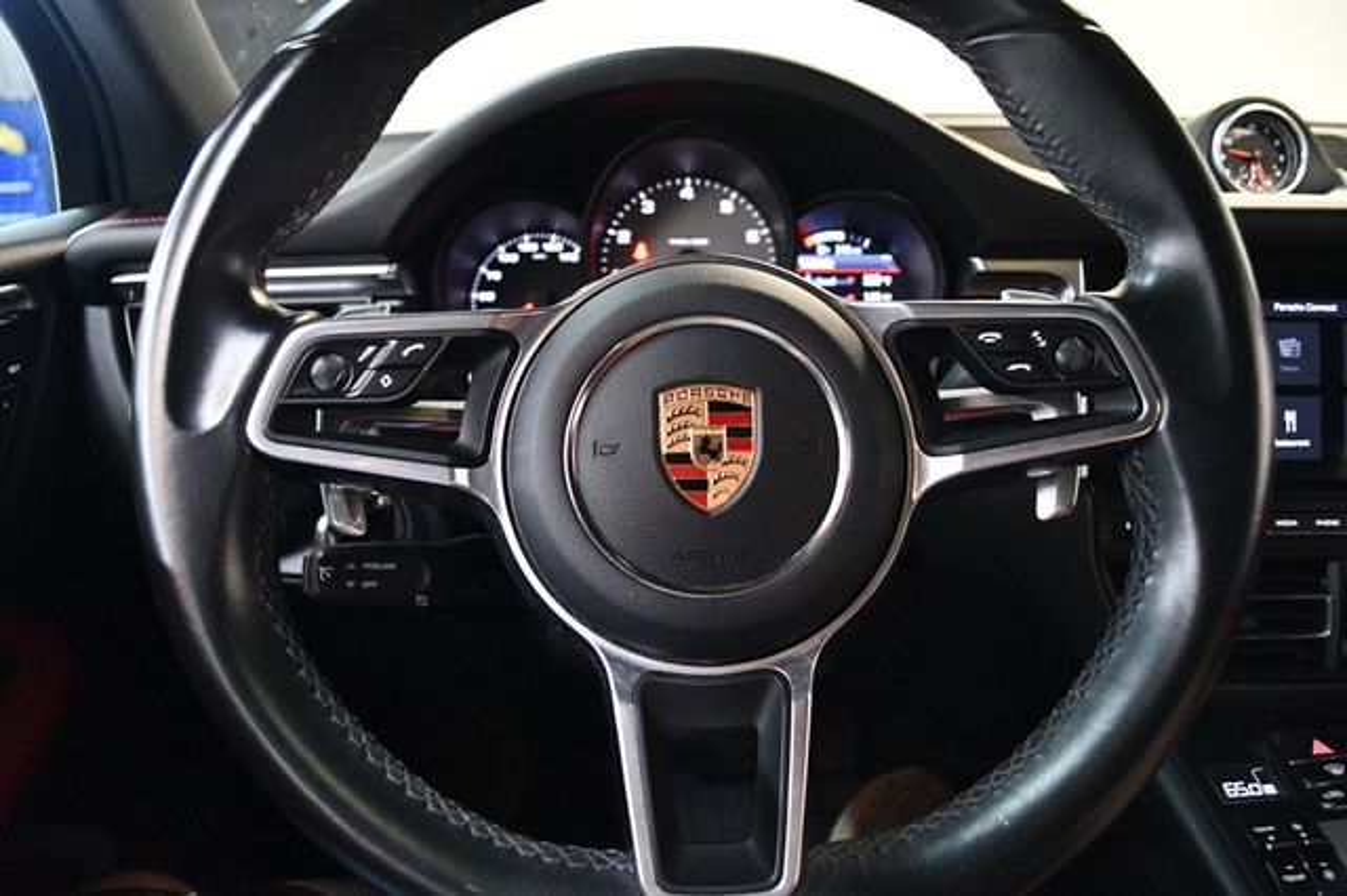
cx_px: 674
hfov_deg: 67.4
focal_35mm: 27
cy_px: 448
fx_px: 1010
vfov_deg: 47.9
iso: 6400
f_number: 3.5
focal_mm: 18
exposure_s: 1/60
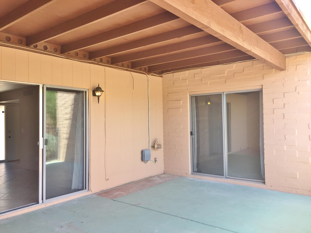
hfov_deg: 61.7
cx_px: 156
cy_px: 116
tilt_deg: +2.0
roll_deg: +1.0
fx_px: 261
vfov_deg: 48.2
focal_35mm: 29
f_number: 2.2
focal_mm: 4.15
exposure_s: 1/120
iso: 40
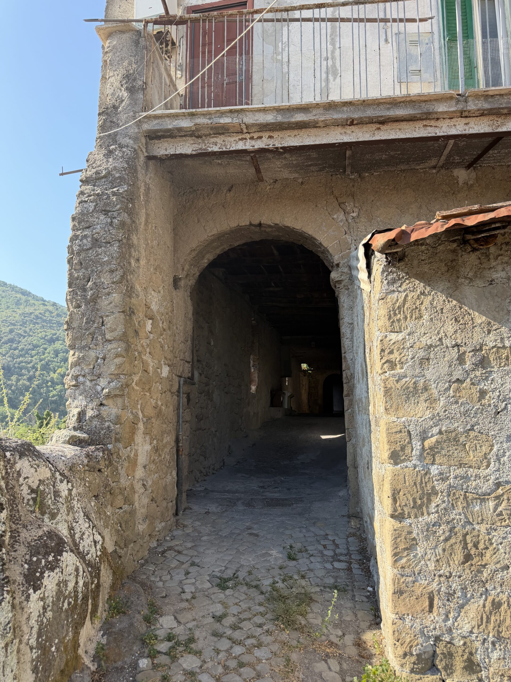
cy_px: 341
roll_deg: -0.9
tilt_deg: +10.6
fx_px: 472
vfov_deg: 71.6
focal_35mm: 24
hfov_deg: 56.8
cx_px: 256
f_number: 1.78
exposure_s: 1/1230
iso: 100
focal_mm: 6.76
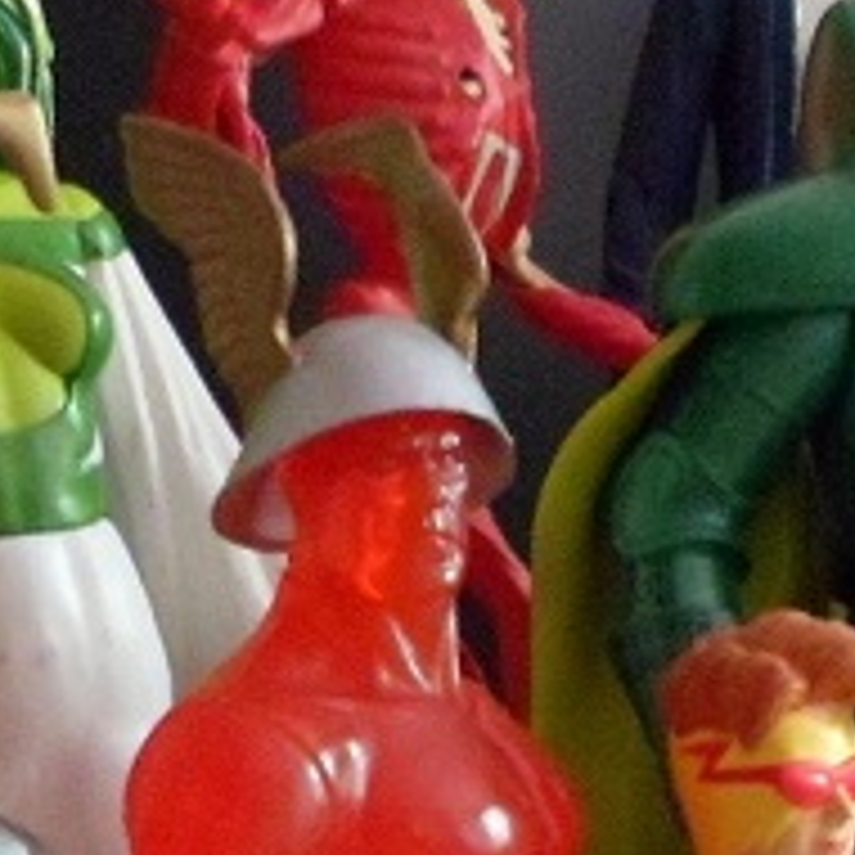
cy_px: 1040
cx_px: 1413
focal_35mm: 151
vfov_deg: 11.3
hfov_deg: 11.0
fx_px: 4220
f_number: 3.5
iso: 400
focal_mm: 5.7
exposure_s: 1/6
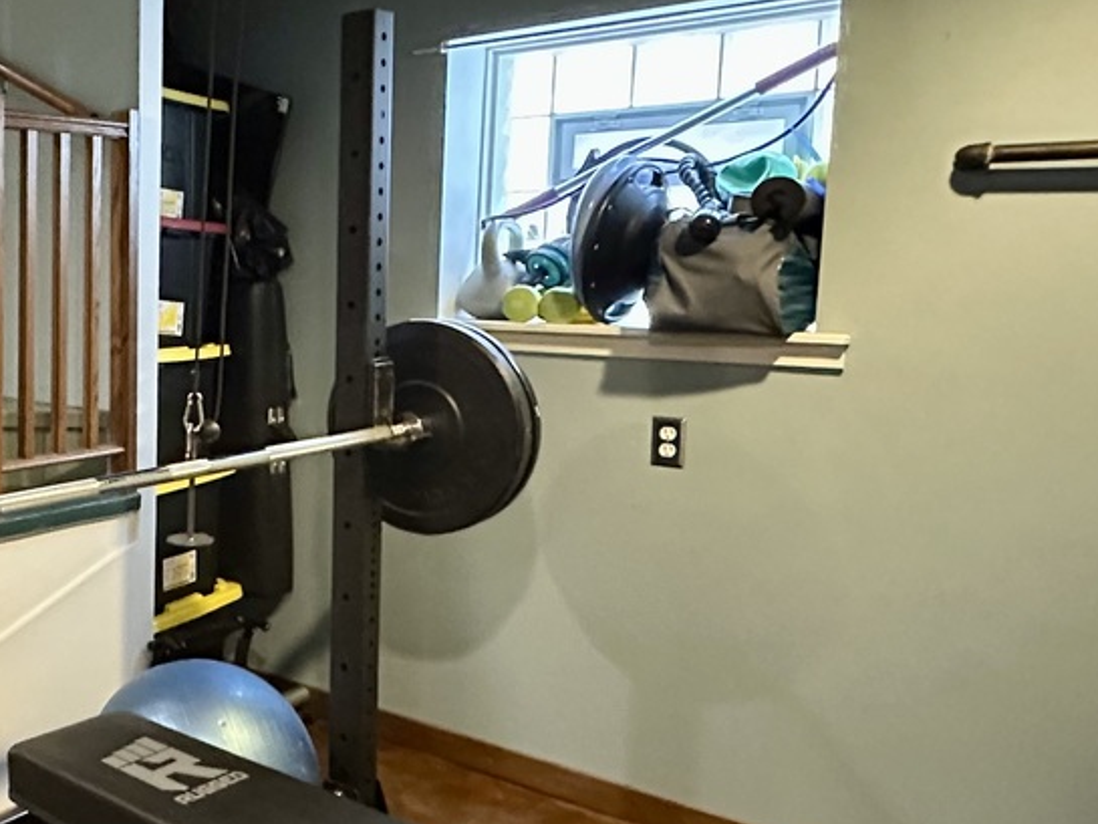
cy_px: 387
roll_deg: -0.8
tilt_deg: -6.2
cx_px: 16
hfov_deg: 43.5
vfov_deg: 38.7
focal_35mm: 37
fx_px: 1174
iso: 1250
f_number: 2.2
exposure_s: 1/40
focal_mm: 2.22
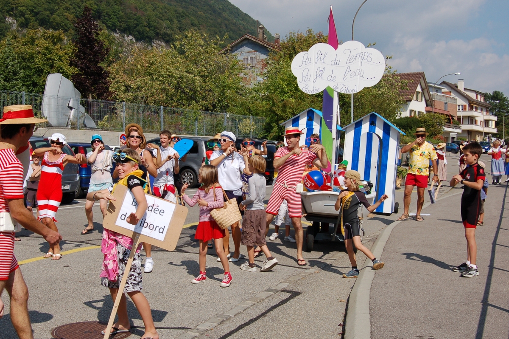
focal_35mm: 45
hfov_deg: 43.6
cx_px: 254
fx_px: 636
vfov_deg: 29.8
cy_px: 170
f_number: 10
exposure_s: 1/400
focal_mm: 30
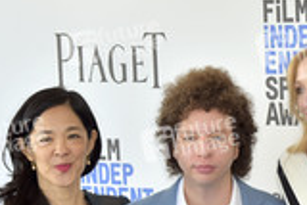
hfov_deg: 10.3
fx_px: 1681
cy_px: 284
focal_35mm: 197
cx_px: 330
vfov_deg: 6.9
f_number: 6.3
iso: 500
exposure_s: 1/320
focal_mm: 70
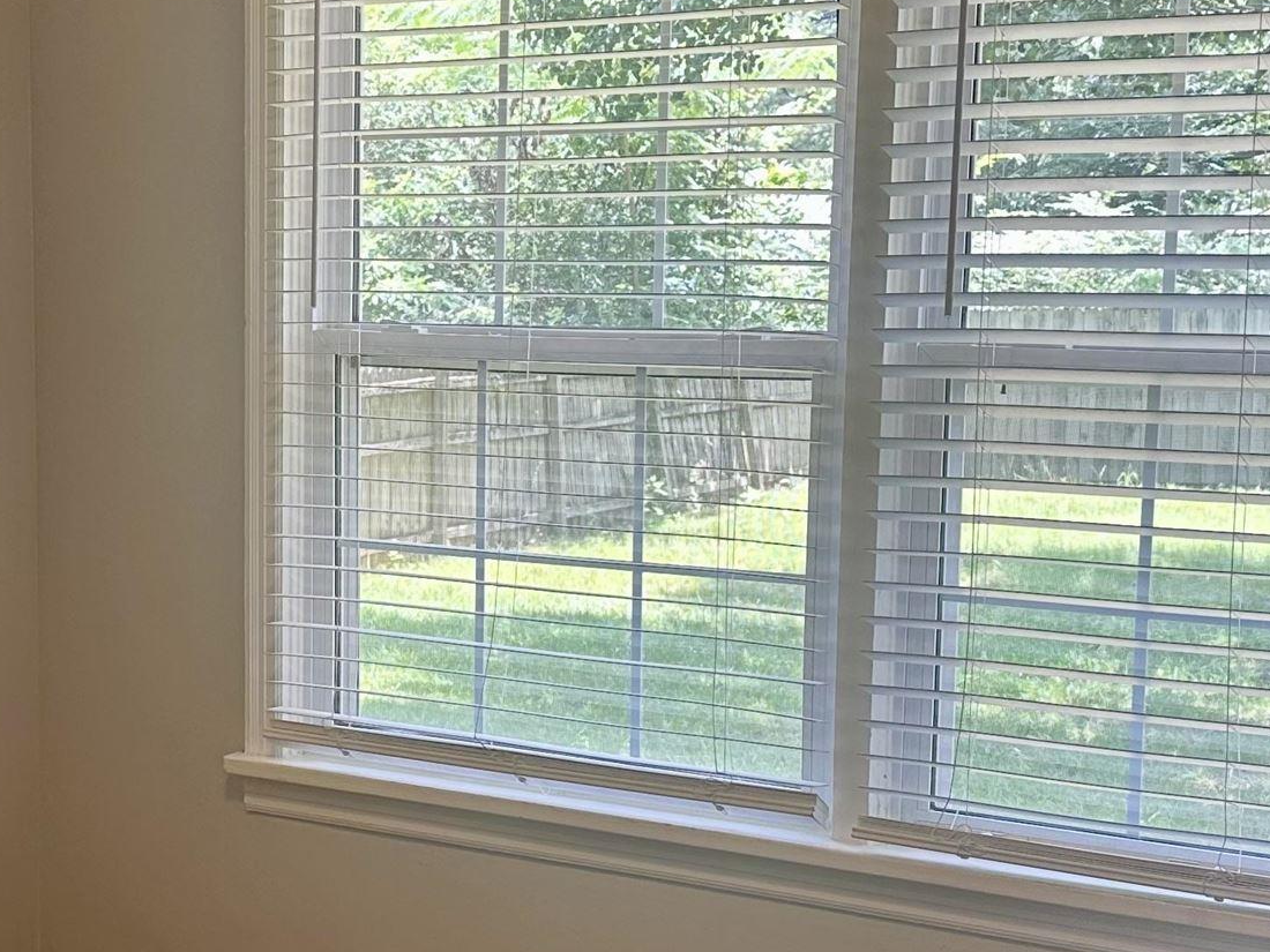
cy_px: 574
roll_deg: +0.1
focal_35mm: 67
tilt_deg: -6.5
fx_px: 2458
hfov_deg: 28.3
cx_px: 224
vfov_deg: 21.9
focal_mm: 6.86
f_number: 1.78
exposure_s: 1/120
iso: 80
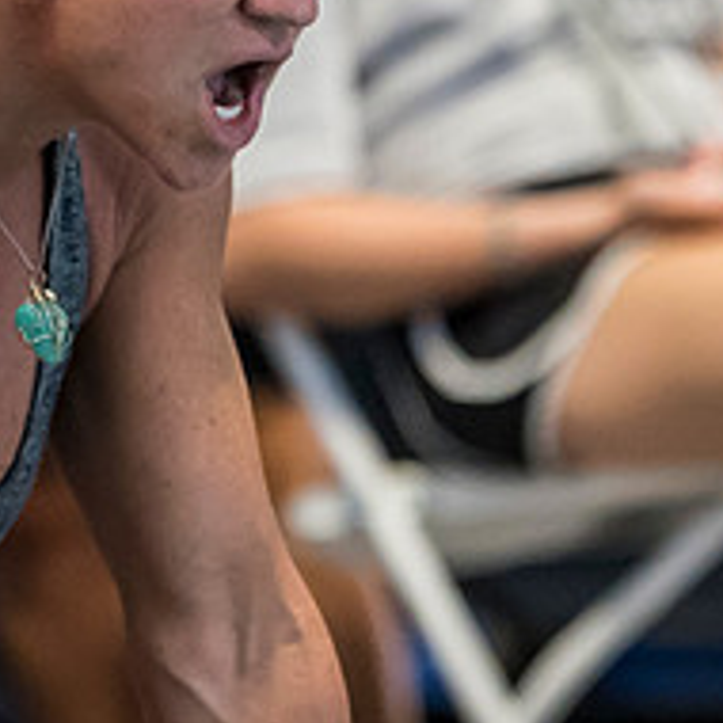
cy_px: 125
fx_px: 35492
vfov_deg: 1.2
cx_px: 77
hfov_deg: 1.2
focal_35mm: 1502
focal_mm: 200
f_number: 2.8
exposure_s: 1/320
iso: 2500
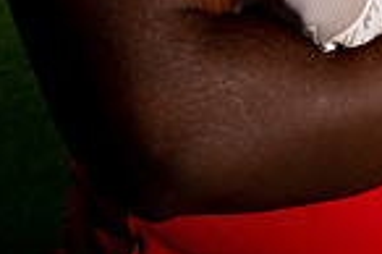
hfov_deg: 18.8
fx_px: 1145
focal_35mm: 108
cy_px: -314
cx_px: 280
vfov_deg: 11.0
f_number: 6.3
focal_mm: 35
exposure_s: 1/1600
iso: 1000
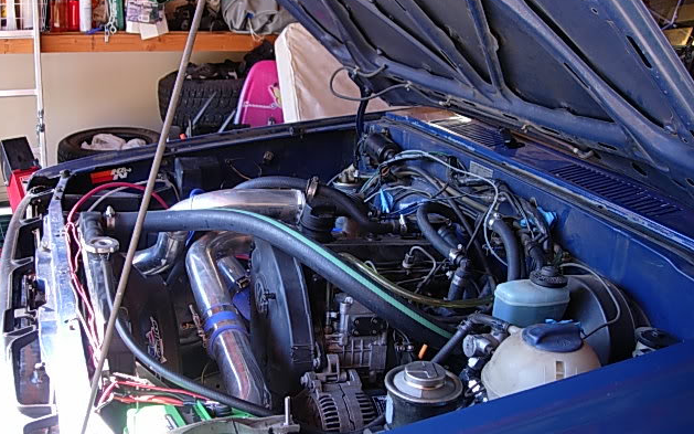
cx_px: 342
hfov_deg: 48.2
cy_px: 240
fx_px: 775
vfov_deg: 31.2
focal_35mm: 41
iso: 64
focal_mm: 7.8
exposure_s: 1/34
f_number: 2.8
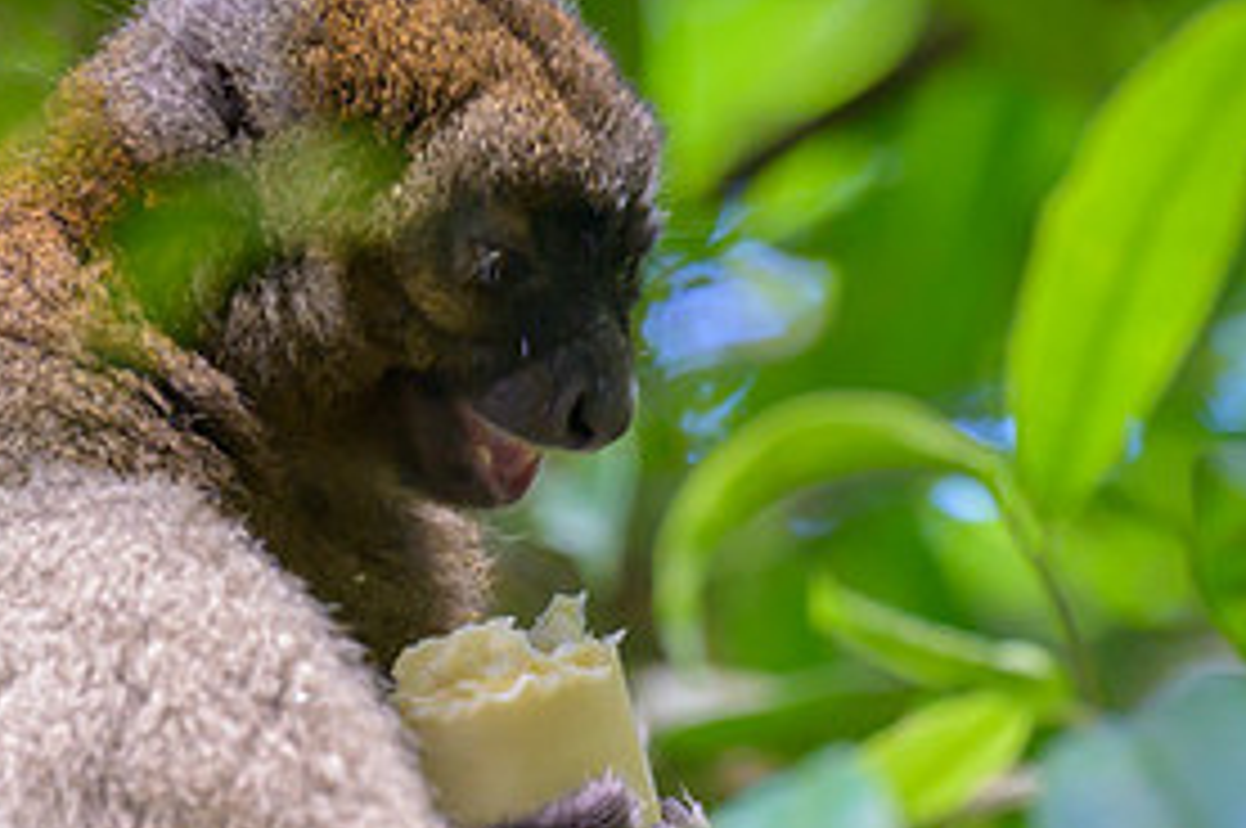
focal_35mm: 630
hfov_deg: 3.3
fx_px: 21779
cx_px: 347
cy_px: 334
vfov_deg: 2.2
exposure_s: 1/400
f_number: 4
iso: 2500
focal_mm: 200
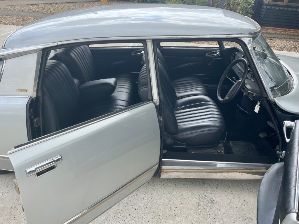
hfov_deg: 67.3
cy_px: 112
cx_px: 150
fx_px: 225
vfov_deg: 53.1
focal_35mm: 26
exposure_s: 1/1247
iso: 32
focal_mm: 4.2
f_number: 1.6
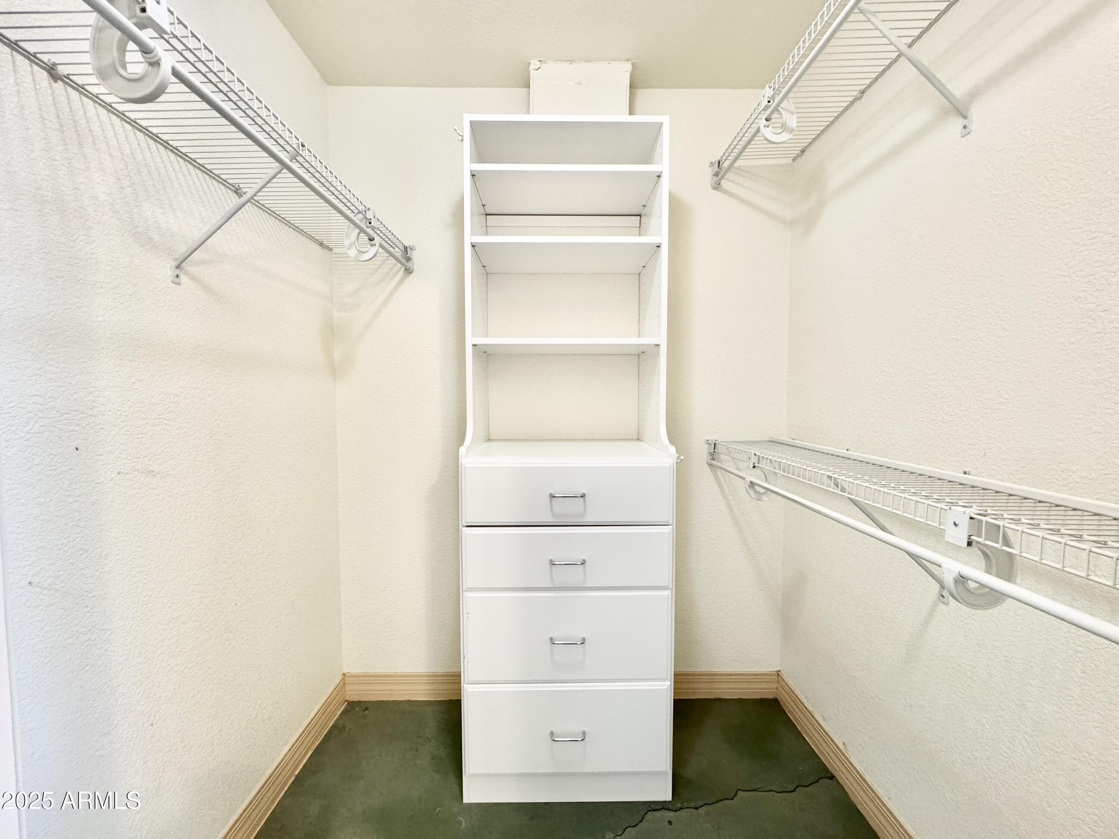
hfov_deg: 102.1
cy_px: 420
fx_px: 453
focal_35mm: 14
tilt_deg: -3.5
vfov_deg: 85.7
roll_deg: -0.5
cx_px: 560
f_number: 2.2
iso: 250
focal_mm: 2.22
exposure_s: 1/120
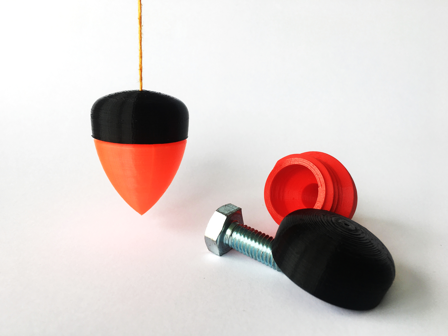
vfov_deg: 48.2
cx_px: 224
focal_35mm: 29
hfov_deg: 61.7
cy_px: 168
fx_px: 375
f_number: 2.2
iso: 25
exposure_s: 1/212
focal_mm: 4.15
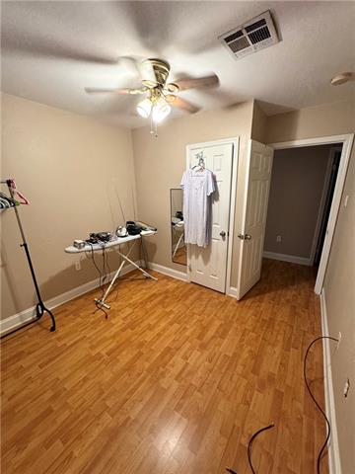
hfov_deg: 85.7
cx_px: 178
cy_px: 237
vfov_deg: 102.1
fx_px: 191
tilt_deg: -15.9
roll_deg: +1.0
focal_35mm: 14
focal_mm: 2.22
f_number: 2.2
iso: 320
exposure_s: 1/60
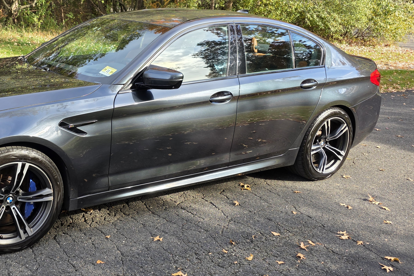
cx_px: 97
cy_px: 129
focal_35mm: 40
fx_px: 460
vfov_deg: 33.4
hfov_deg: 46.5
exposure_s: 1/359
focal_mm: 6.3
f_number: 1.7
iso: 40
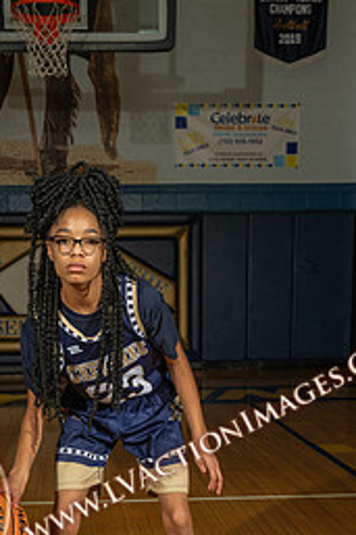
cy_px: 460
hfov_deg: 21.5
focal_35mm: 63
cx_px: 121
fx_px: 936
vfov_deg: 30.8
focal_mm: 36
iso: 160
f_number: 7.1
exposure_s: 1/200
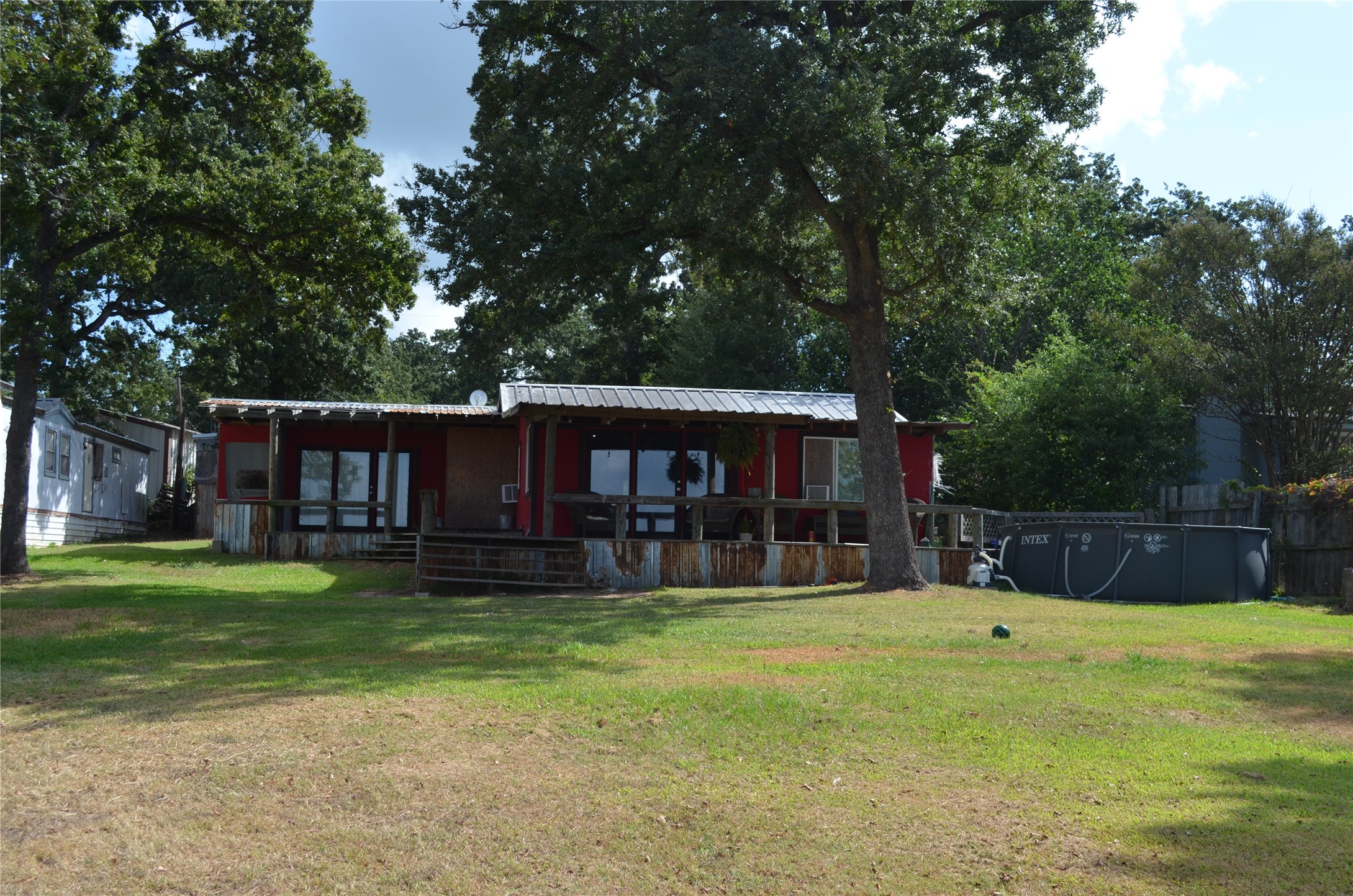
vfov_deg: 34.1
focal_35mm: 39
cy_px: 448
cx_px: 676
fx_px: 1463
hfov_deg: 49.6
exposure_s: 1/250
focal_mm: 26
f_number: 8
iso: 140
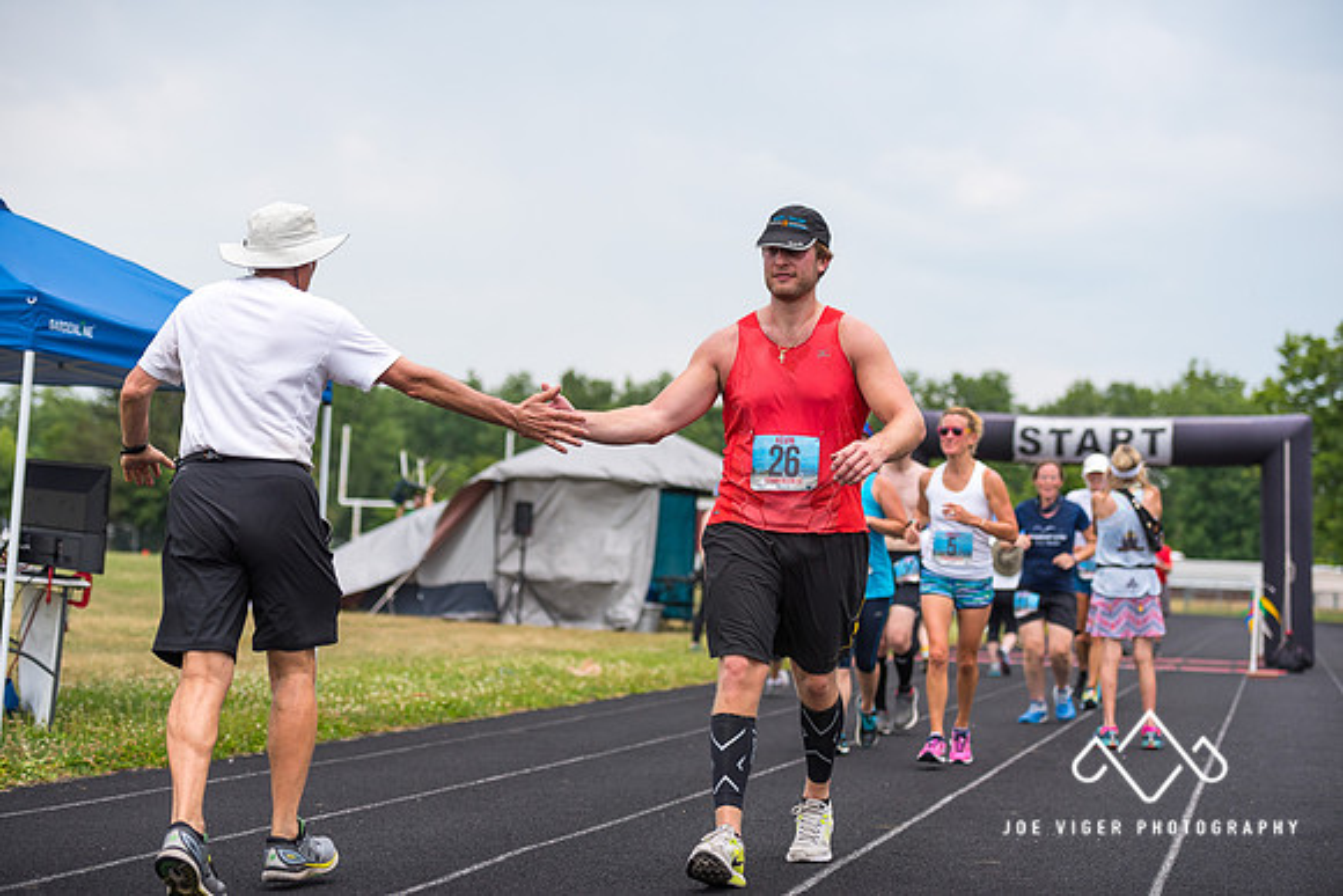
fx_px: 2612
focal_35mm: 70
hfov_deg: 28.8
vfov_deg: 19.5
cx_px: 672
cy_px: 448
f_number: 2.8
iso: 320
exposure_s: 1/4000
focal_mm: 70
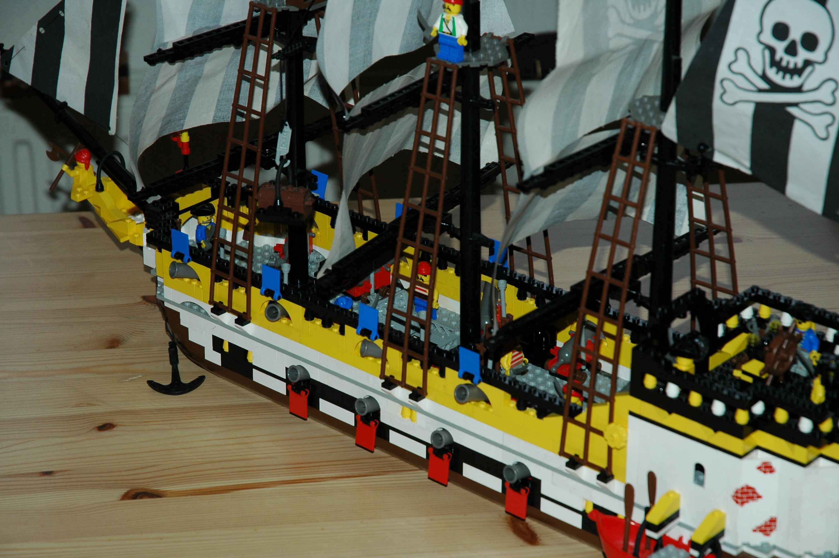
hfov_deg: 19.5
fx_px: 2445
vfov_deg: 13.0
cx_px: 420
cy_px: 279
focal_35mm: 105
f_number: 7.1
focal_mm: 70
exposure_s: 1/125
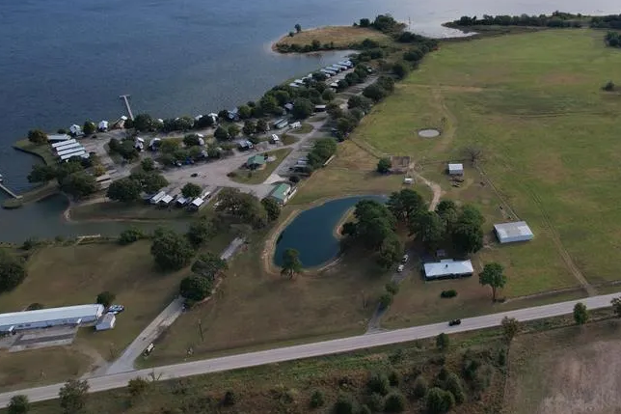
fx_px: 604
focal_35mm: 35
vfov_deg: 37.2
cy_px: 123
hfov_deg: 52.4
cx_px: 456
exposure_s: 1/1600
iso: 130
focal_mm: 8.38
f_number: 2.8
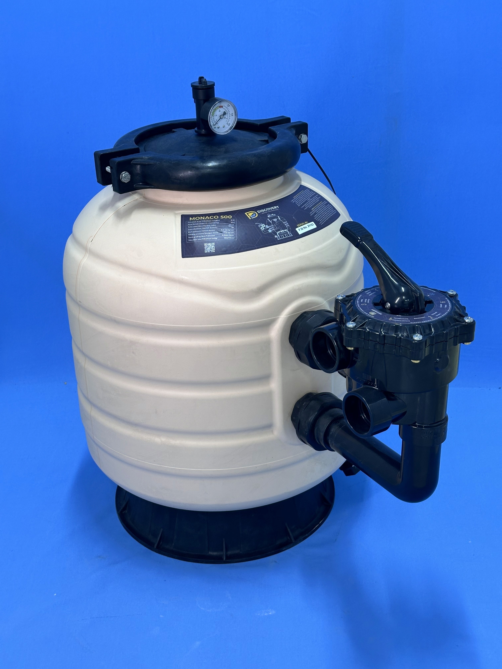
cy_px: 334
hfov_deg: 30.3
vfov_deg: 39.7
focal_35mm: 48
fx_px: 928
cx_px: 251
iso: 80
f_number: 1.78
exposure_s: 1/100
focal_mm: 6.86
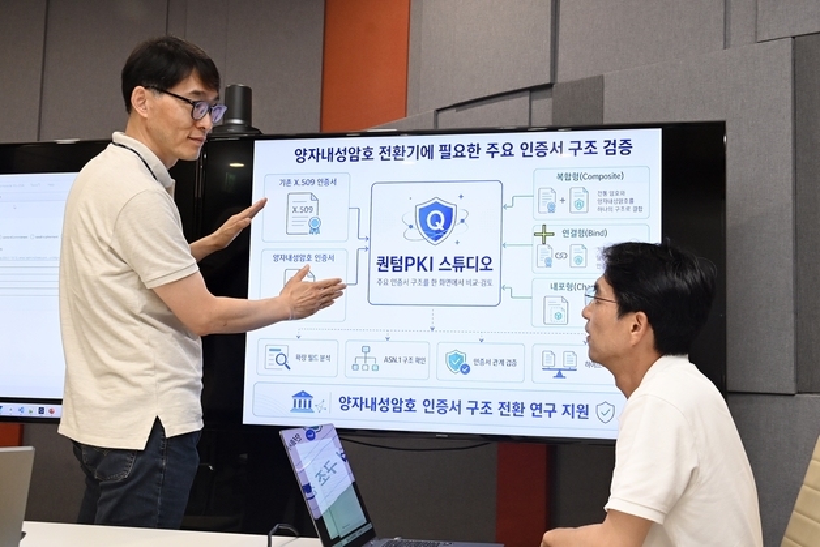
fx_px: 843
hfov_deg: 51.9
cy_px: 274
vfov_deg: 36.0
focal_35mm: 37
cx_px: 410
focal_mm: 25
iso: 1600
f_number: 7.1
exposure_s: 1/60
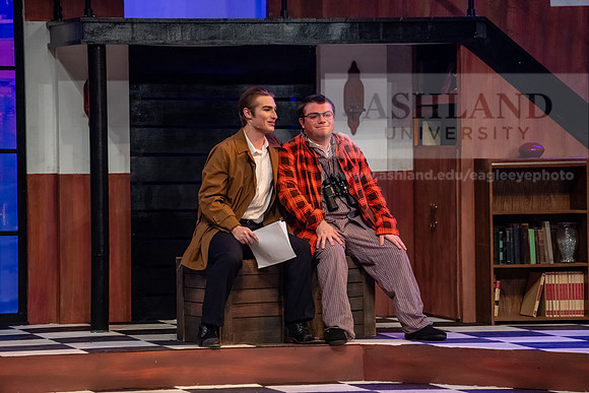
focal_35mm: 195
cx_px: 294
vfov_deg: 7.0
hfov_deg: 10.5
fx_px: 3191
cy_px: 196
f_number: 3.2
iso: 4000
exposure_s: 1/200
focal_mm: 195
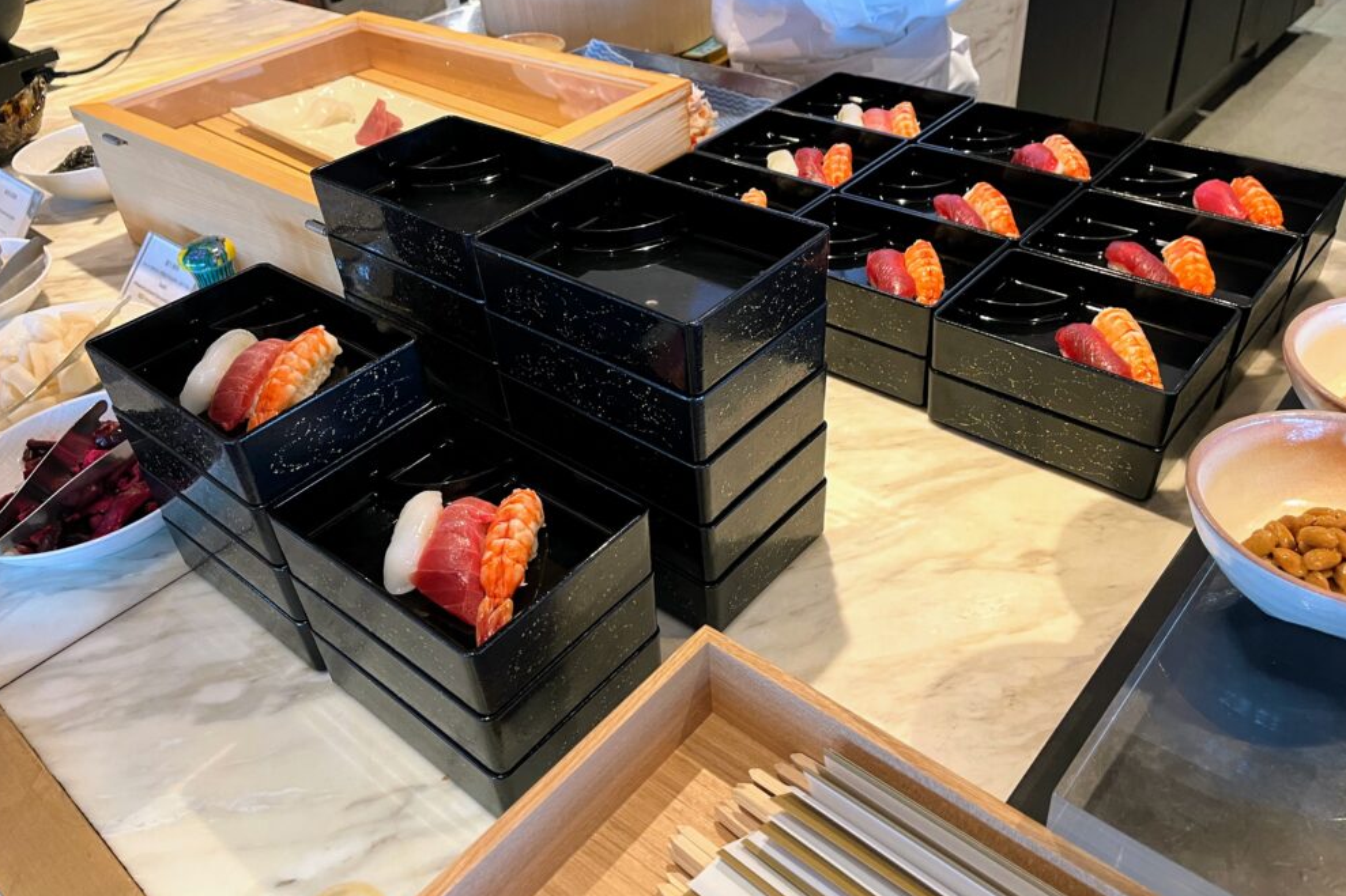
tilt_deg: -34.9
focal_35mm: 28
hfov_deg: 65.5
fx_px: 1047
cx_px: 661
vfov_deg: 46.3
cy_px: 385
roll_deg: +6.9
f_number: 1.6
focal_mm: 5.1
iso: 250
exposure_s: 1/60
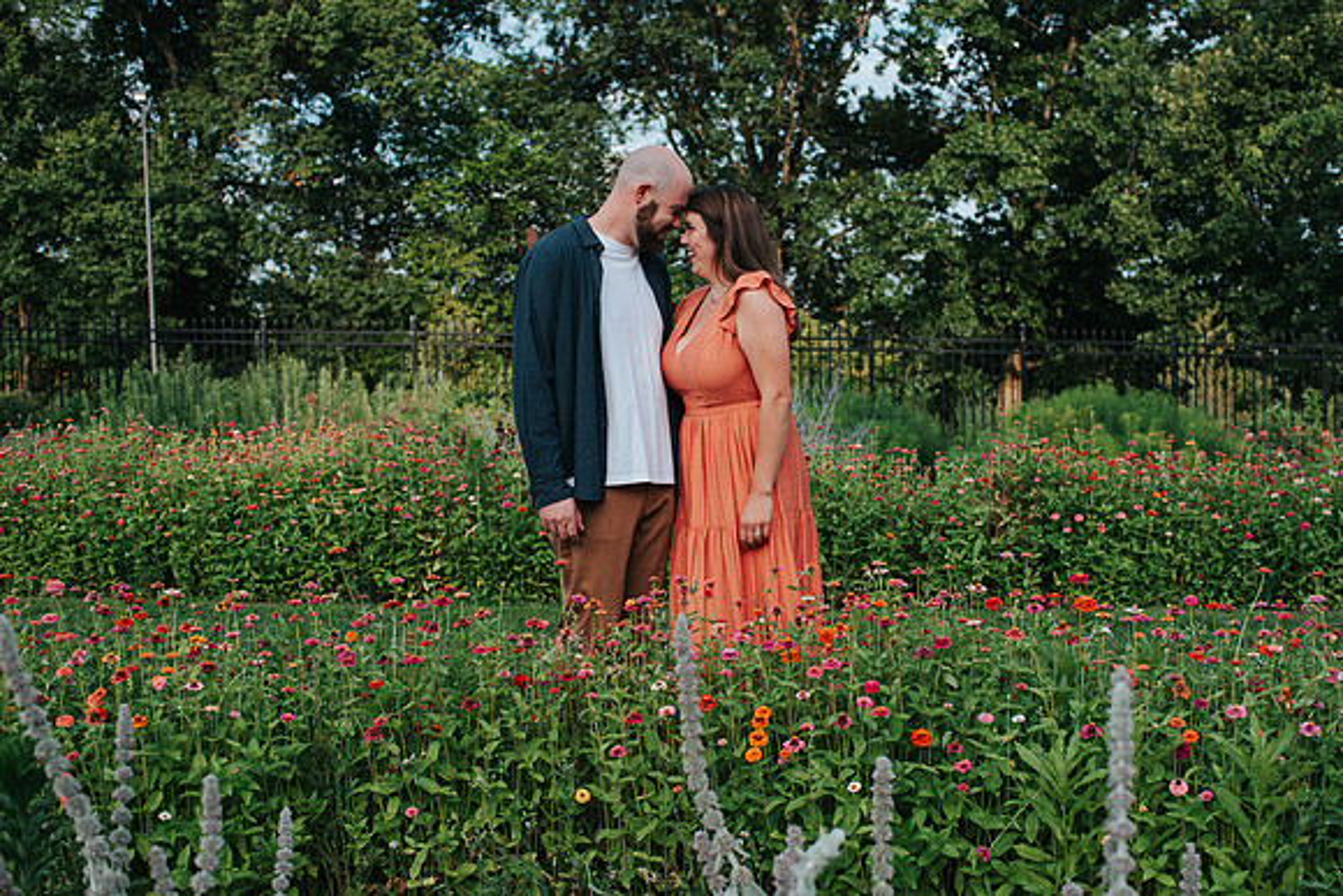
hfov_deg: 47.9
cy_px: 448
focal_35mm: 40
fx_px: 1509
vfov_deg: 33.1
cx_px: 731
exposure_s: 1/1250
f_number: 2.8
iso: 320
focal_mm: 35
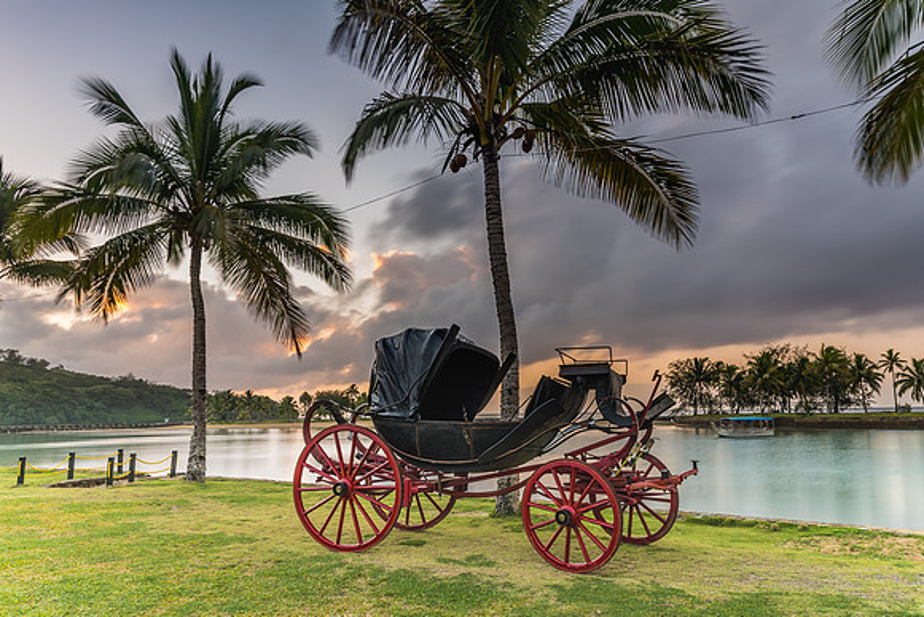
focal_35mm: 25
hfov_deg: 71.5
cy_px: 308
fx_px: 642
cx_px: 462
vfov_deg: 51.3
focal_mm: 16
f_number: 8
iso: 50
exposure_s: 6
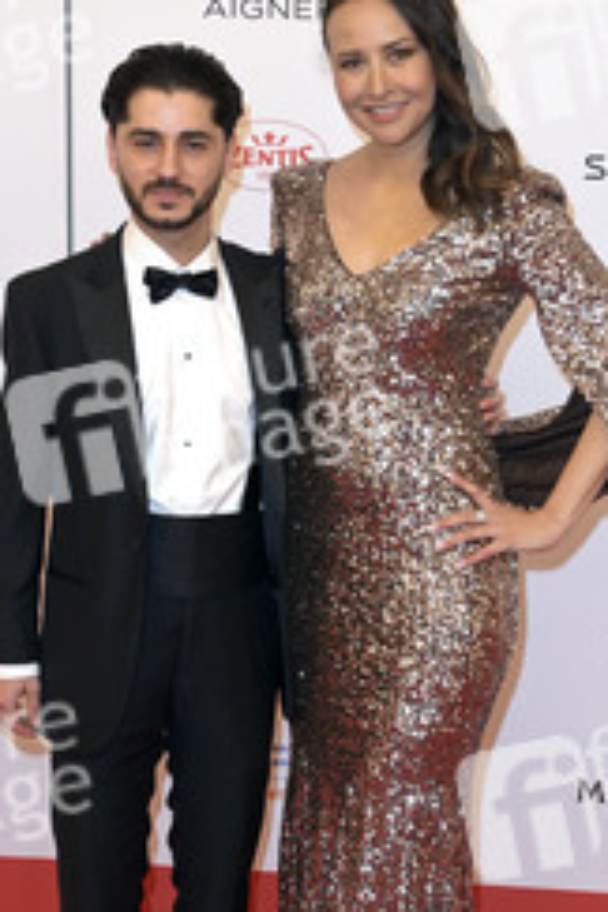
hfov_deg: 14.9
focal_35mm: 92
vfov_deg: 22.1
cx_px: 308
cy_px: 604
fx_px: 2330
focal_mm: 56
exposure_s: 1/250
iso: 400
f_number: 6.3
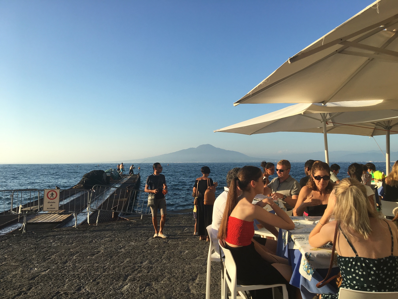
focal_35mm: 29
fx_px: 333
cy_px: 150
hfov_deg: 61.7
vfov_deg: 48.2
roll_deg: +0.5
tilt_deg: +6.4
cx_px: 199
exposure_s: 1/1099
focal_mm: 4.15
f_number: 2.2
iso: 25
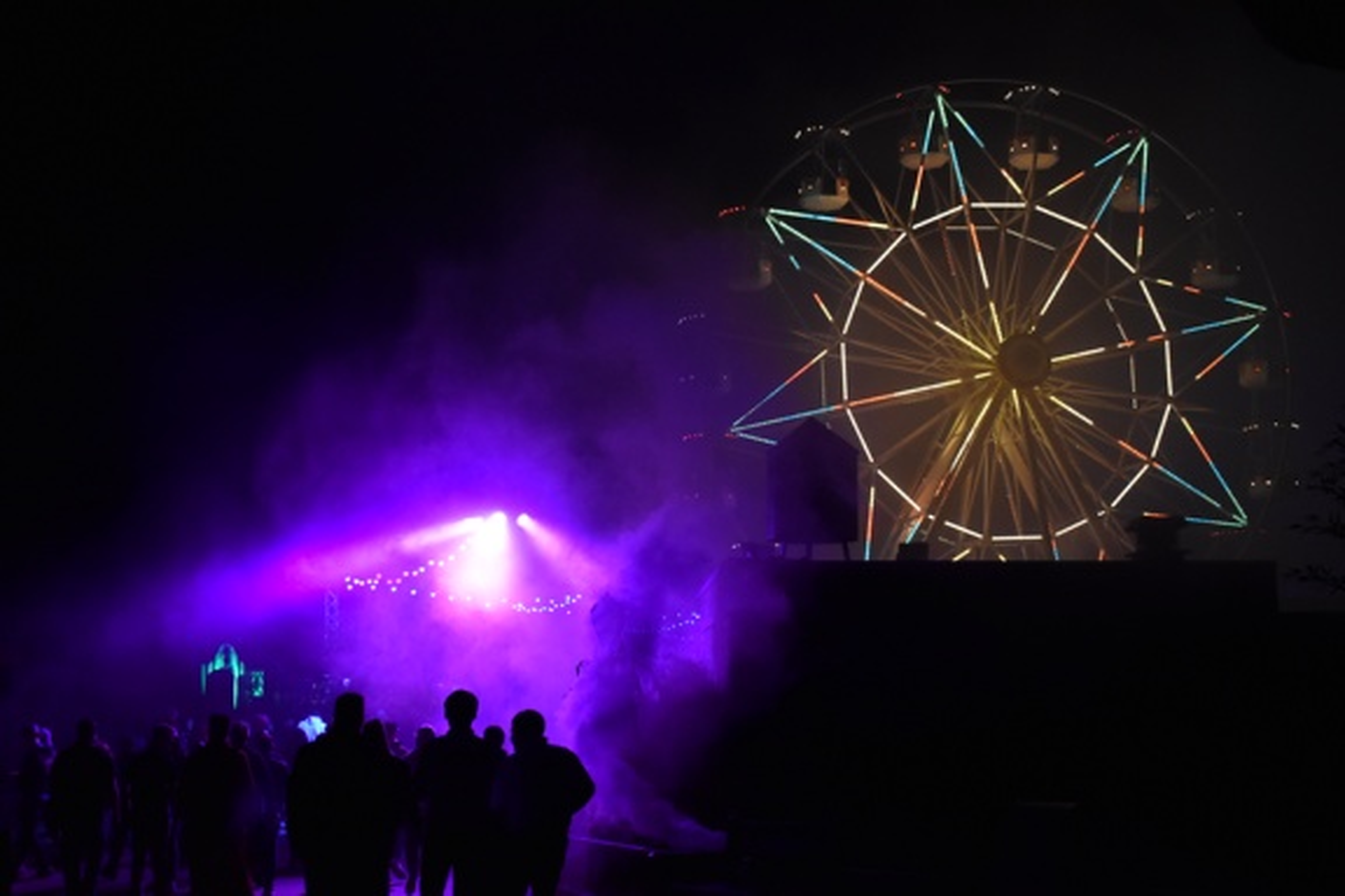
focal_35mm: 46
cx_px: 672
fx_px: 1737
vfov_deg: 28.9
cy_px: 448
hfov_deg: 42.3
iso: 2500
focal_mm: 31
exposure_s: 1/80
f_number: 4.2
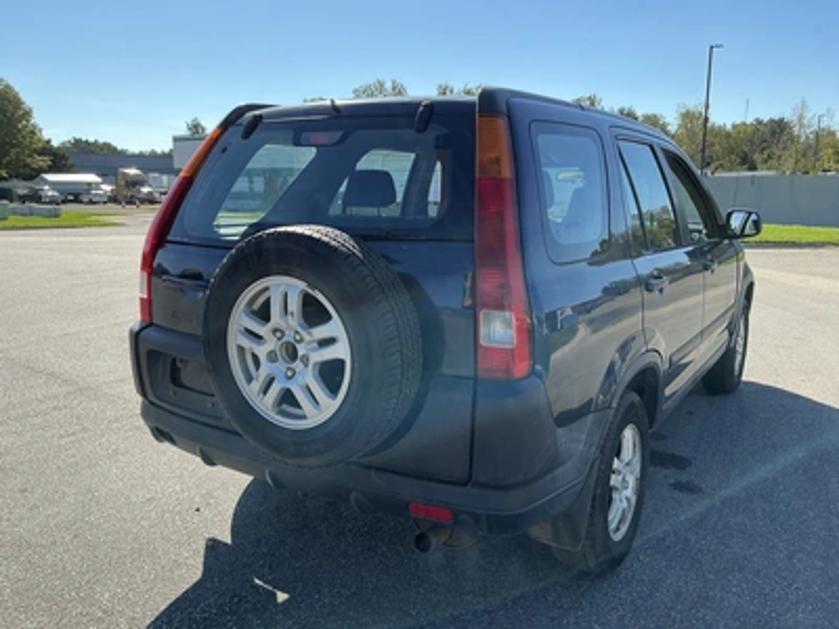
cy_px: 314
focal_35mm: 28
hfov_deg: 63.4
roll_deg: +0.8
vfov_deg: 49.7
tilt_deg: -10.4
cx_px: 420
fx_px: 679
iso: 25
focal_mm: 3
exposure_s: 1/1221
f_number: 1.8
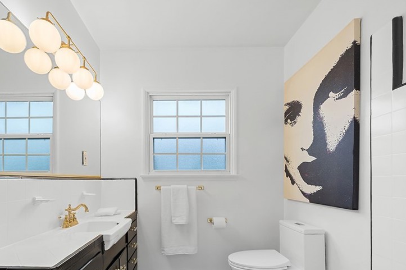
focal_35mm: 17
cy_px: 185
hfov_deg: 92.9
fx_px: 192
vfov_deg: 68.0
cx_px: 180
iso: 1000
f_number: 5.6
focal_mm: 12
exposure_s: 1/60
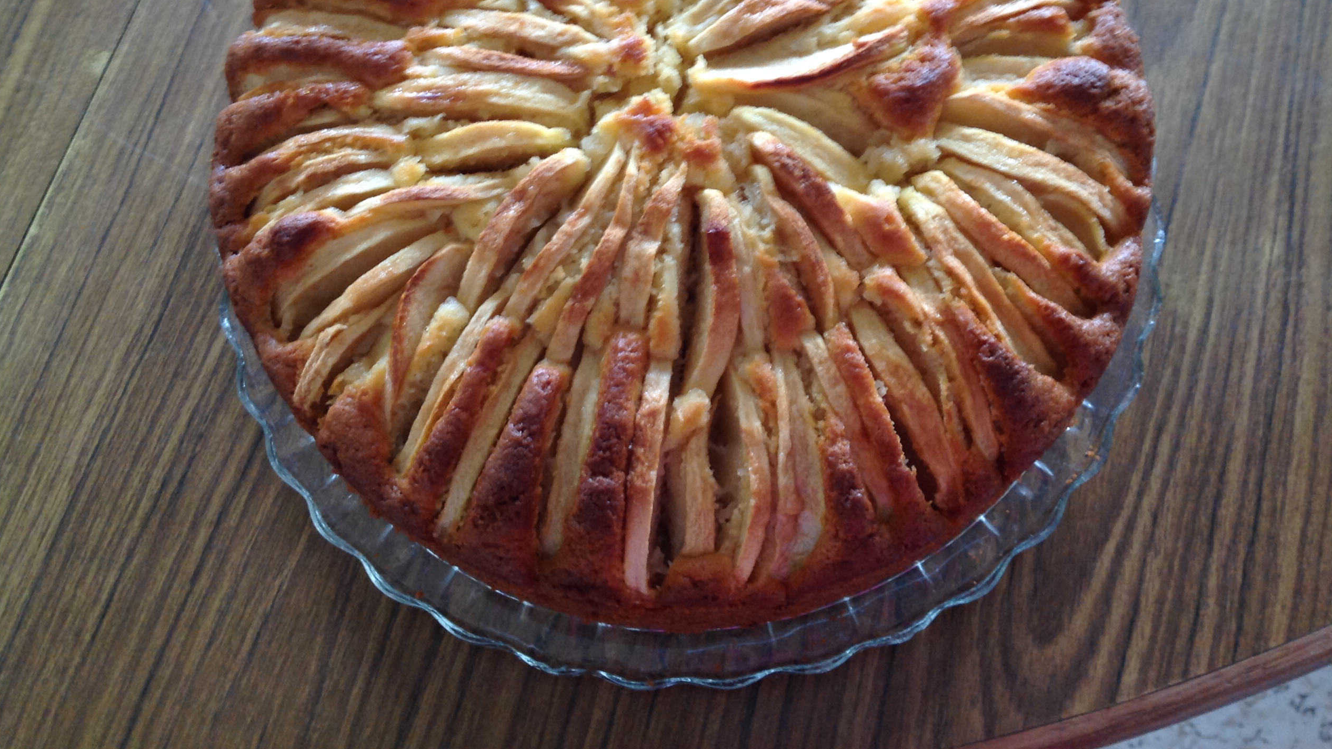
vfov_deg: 30.2
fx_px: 1377
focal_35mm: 39
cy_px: 243
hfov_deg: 51.6
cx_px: 670
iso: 125
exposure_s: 1/15
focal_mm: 4.28
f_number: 2.4
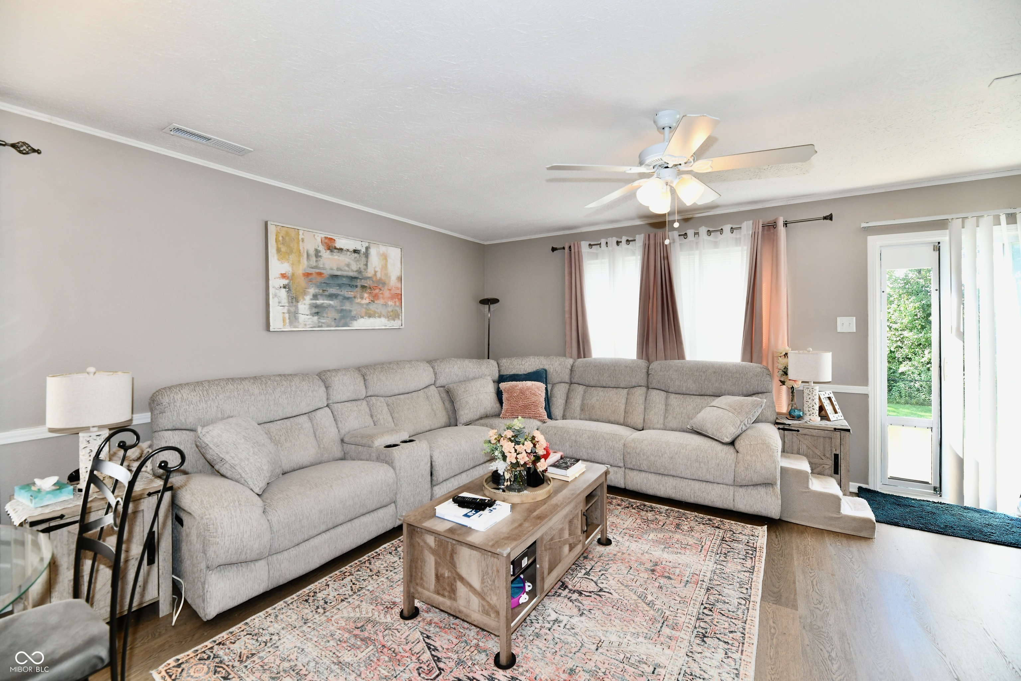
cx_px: 510
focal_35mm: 14
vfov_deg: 81.2
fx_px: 397
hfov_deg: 104.3
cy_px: 340
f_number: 6.3
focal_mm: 14
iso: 640
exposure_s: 1/80
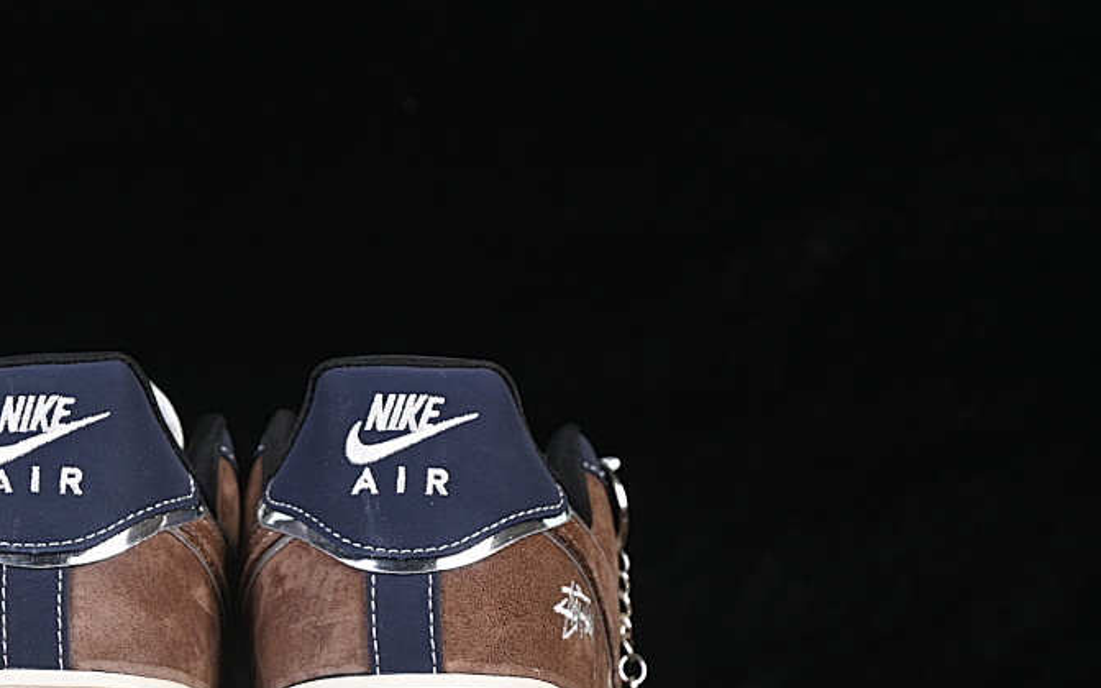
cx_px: 269
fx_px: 3690
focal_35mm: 123
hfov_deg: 16.9
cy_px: 496
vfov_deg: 10.6
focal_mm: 50
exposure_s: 1/60
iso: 160
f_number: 6.3
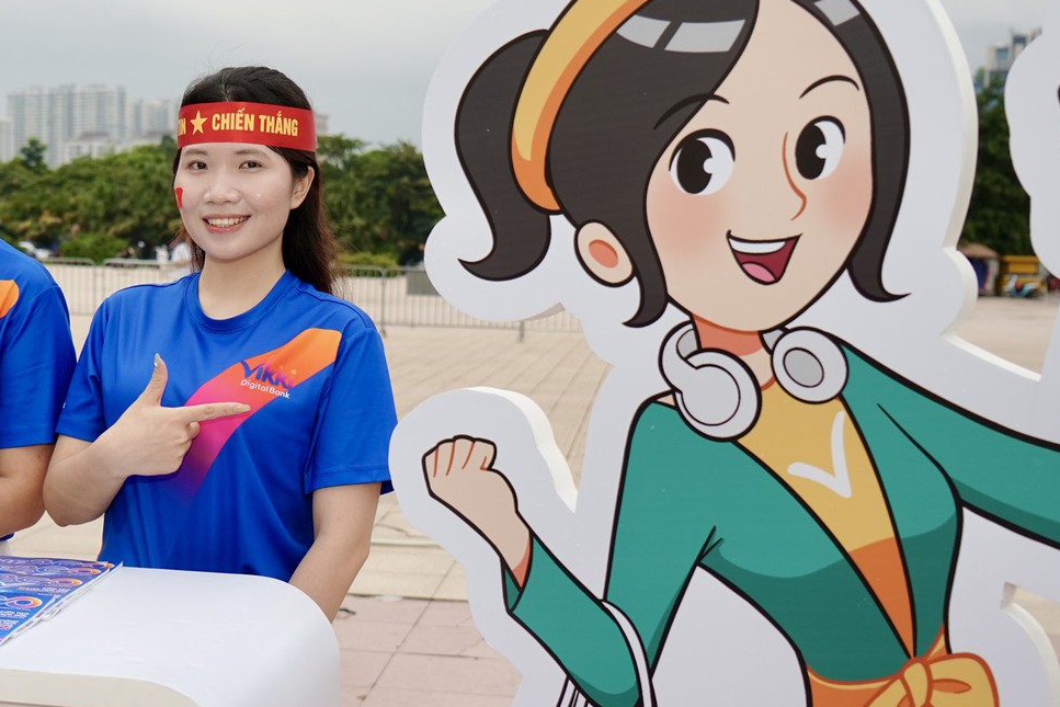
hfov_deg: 32.8
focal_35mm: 60
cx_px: 269
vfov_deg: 22.6
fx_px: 1767
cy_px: 423
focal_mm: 29
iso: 250
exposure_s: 1/200
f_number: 4
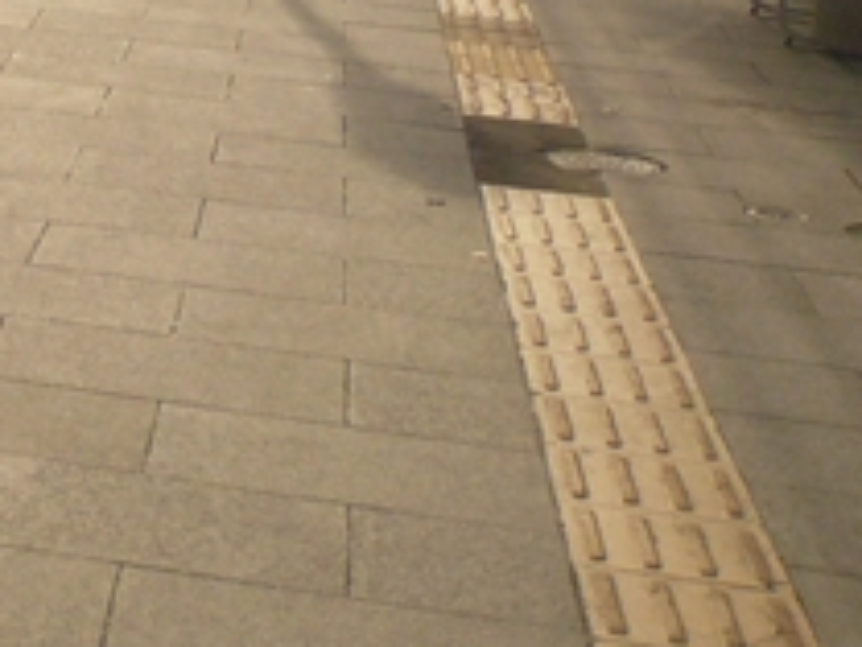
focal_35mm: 107
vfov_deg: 12.6
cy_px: -527
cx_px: -553
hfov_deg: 16.2
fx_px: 2666
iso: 100
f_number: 8
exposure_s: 1/200
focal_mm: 4.6
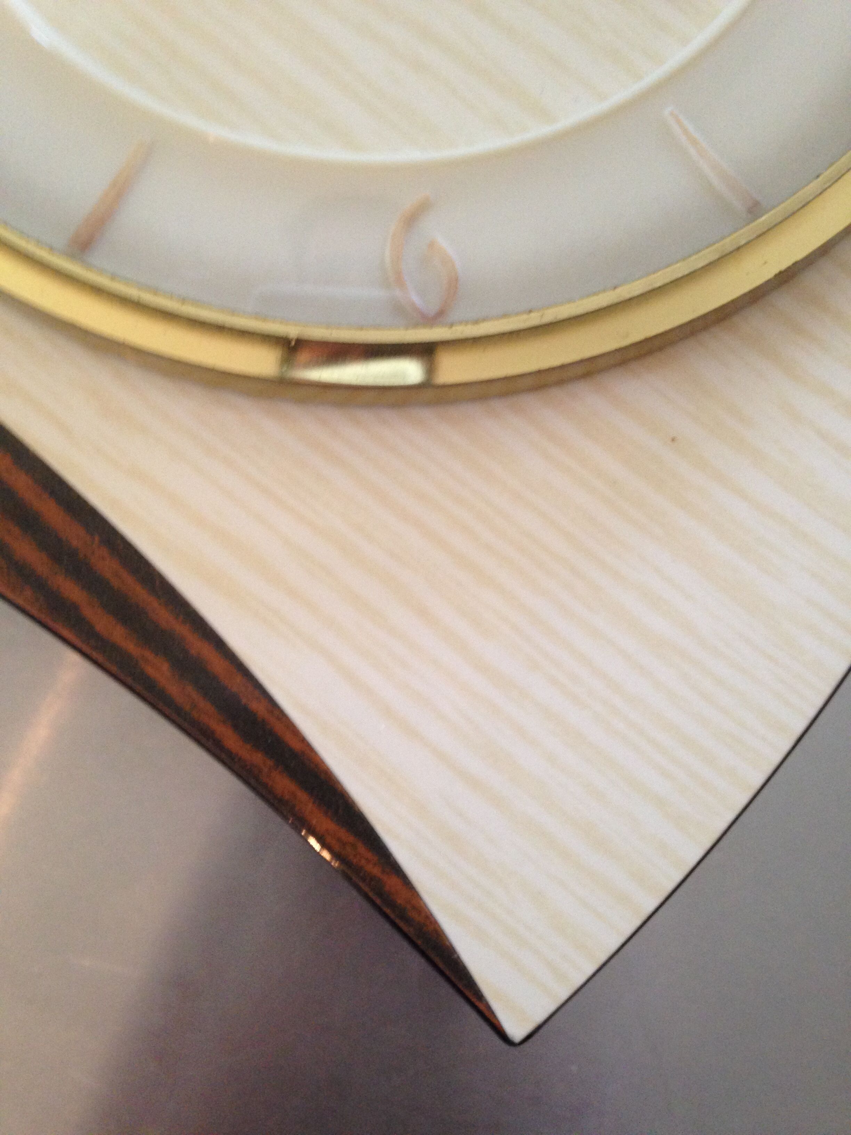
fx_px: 1082
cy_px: 568
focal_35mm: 33
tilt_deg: -80.4
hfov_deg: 42.9
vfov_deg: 55.4
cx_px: 426
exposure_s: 1/20
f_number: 2.4
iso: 250
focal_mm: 4.12
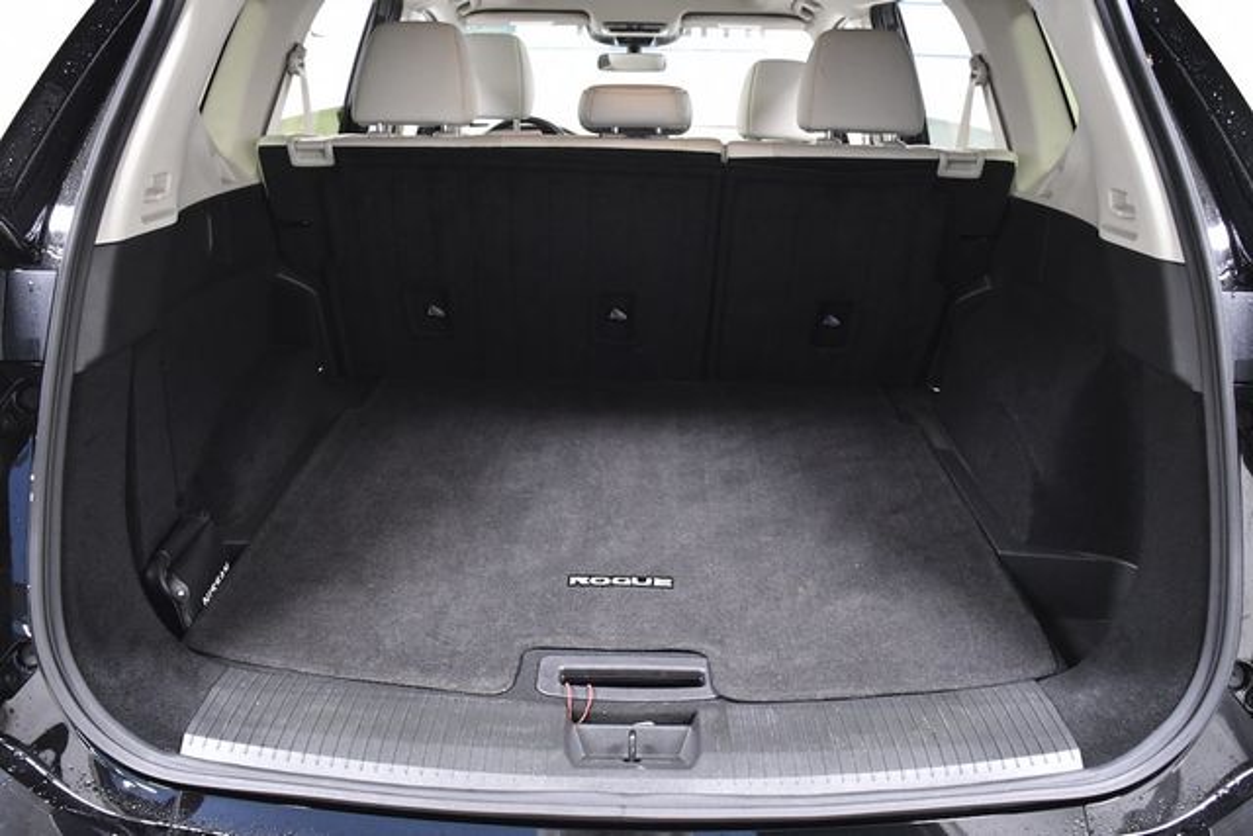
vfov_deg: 48.0
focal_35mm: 27
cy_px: 418
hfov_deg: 67.4
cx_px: 626
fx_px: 940
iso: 2500
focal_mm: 18
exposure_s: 1/60
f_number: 4.5
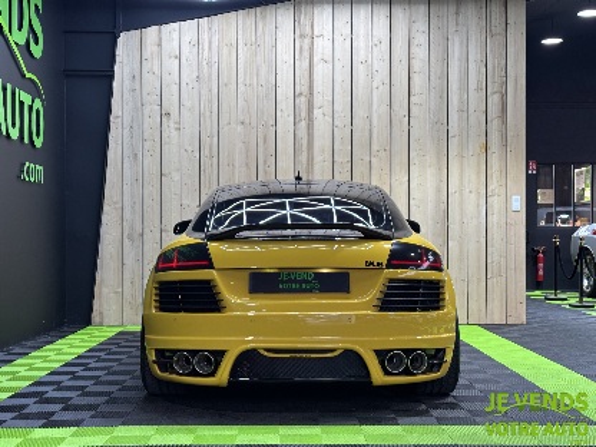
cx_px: 298
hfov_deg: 36.8
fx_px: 895
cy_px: 224
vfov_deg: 28.0
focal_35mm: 52
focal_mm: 5.96
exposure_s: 1/100
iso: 40
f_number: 1.6
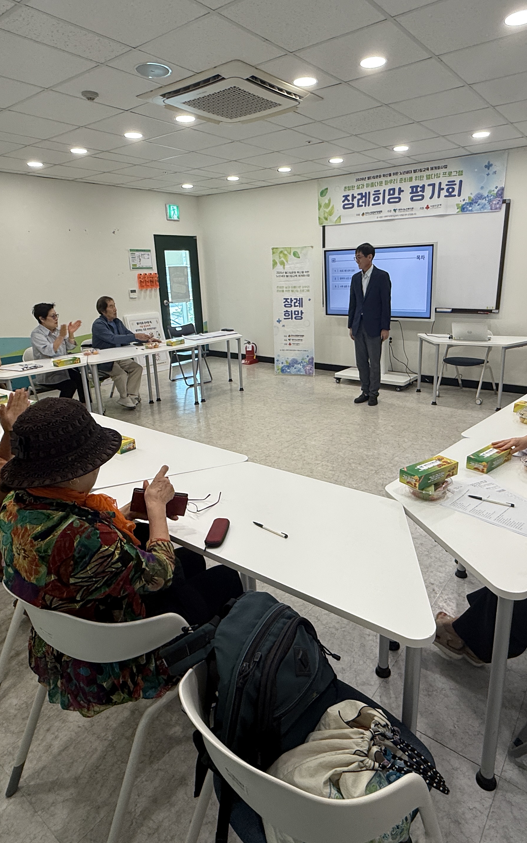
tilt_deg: -16.2
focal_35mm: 21
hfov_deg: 57.2
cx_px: 288
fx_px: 483
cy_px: 409
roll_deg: +1.6
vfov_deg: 82.3
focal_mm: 2.22
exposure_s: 1/120
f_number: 2.2
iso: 100
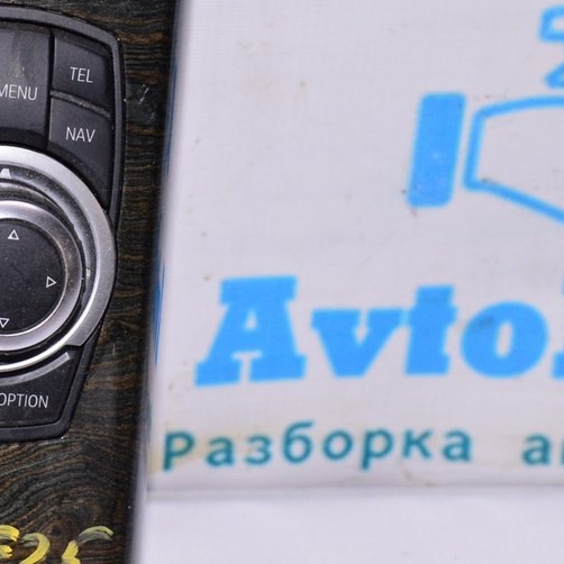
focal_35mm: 104
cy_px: 224
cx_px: 98
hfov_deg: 16.6
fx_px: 1917
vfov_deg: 16.7
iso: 1600
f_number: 8
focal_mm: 40
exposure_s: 1/200
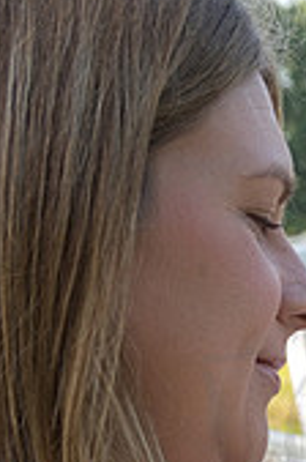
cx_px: 380
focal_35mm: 117
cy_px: 749
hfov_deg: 11.4
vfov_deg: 15.7
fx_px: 1498
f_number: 6.3
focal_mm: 34
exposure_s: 1/320
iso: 400
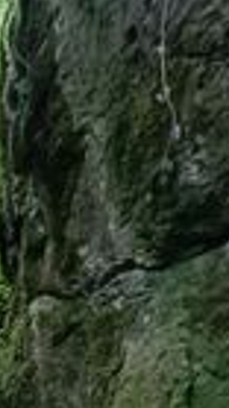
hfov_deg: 21.2
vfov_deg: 33.6
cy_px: 490
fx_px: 541
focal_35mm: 50
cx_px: -85
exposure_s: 1/25
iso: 821
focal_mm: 1.66
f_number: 2.2
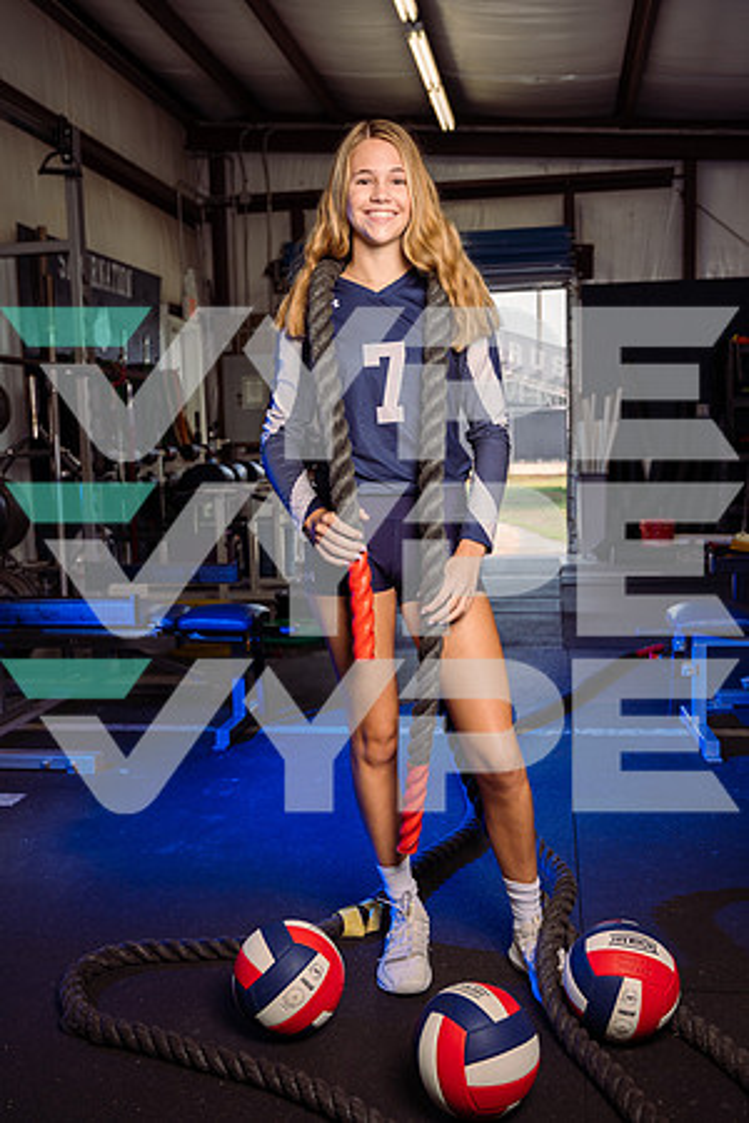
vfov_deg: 53.1
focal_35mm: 36
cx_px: 374
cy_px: 562
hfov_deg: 36.9
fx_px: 1123
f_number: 5
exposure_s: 1/250
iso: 320
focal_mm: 36
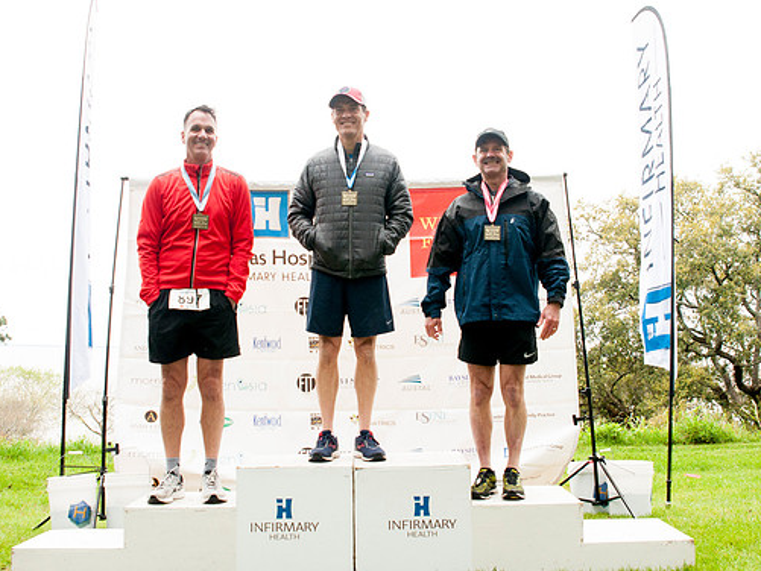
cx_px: 383
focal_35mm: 40
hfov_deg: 46.8
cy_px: 280
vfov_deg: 36.0
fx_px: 880
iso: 800
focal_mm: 24
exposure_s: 1/160
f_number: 5.6
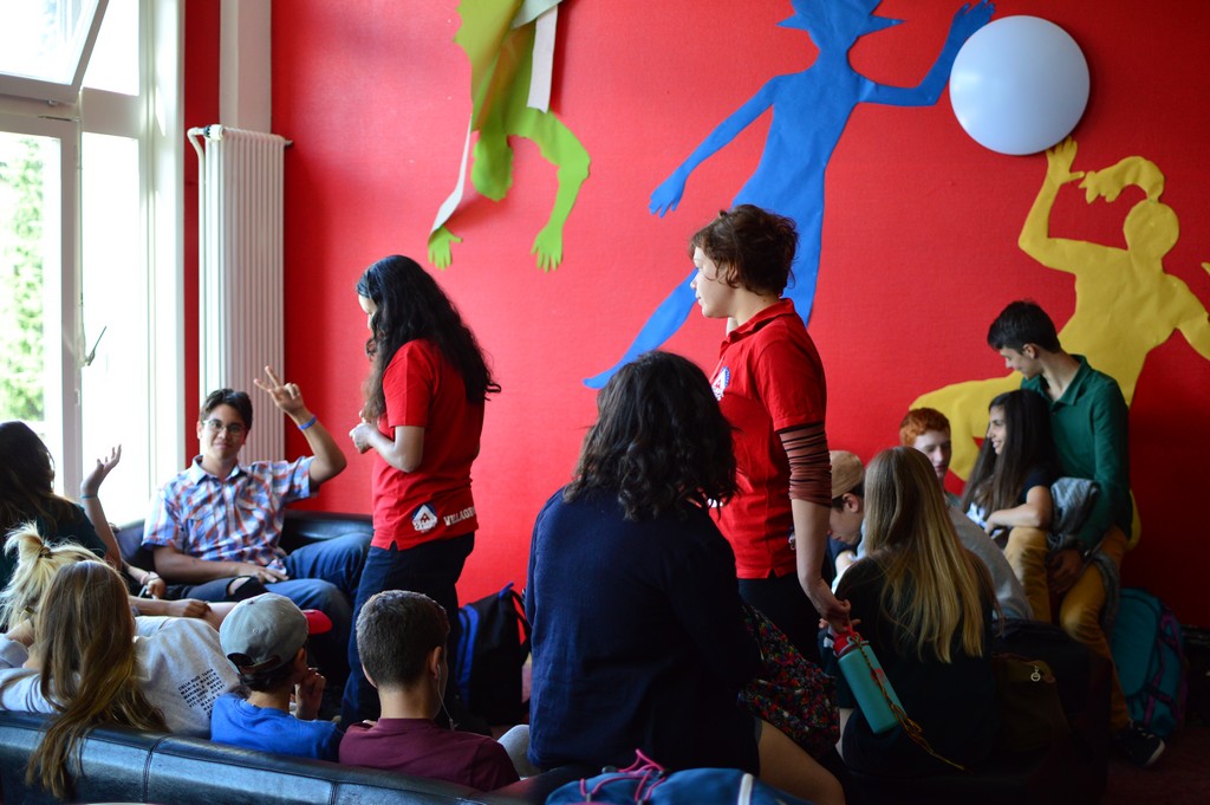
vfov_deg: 25.7
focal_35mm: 52
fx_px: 1763
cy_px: 402
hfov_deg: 37.9
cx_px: 605
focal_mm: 35
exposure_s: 1/500
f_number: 1.8
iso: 400
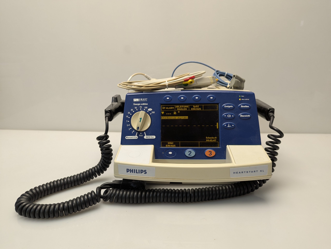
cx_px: 166
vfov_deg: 56.9
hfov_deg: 71.5
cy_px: 124
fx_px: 230
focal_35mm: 24
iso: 52
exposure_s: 1/50
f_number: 1.85
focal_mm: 6.81
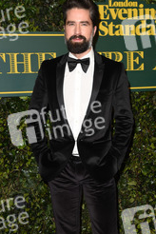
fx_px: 507
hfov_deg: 17.5
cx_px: 84
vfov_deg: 25.7
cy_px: 171
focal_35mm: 78
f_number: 5.6
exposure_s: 1/250
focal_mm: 48
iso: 800
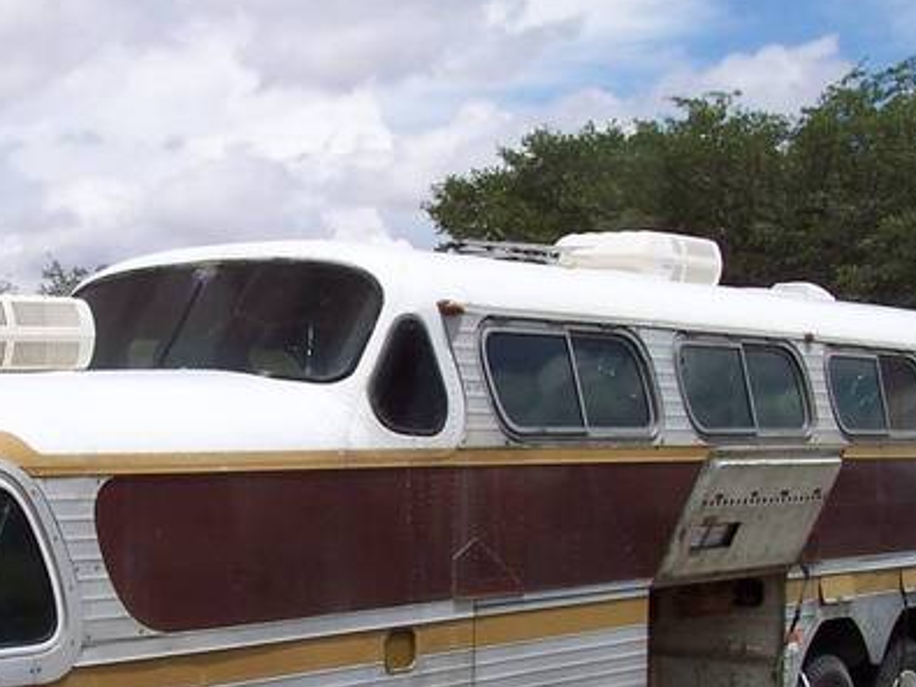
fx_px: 2063
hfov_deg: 24.7
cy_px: 543
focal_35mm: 78
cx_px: 220
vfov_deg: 18.7
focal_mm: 6.3
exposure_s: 1/500
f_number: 5.6
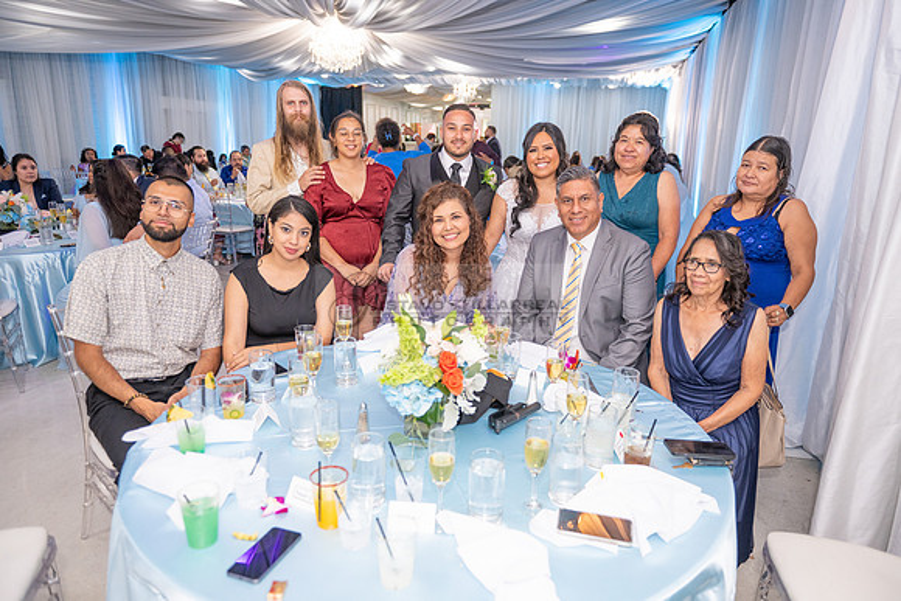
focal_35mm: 24
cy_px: 300
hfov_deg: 73.7
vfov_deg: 53.2
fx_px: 601
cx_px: 450
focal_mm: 24
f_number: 3.2
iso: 1000
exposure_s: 1/160
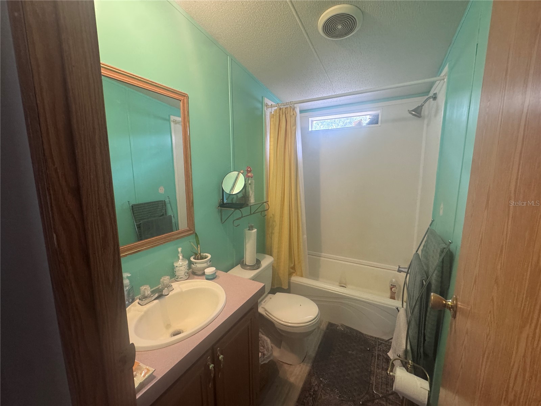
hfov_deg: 102.1
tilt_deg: -9.4
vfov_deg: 85.7
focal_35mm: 14
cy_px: 203
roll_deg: +0.8
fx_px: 219
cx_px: 270
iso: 320
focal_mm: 2.22
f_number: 2.2
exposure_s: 1/60
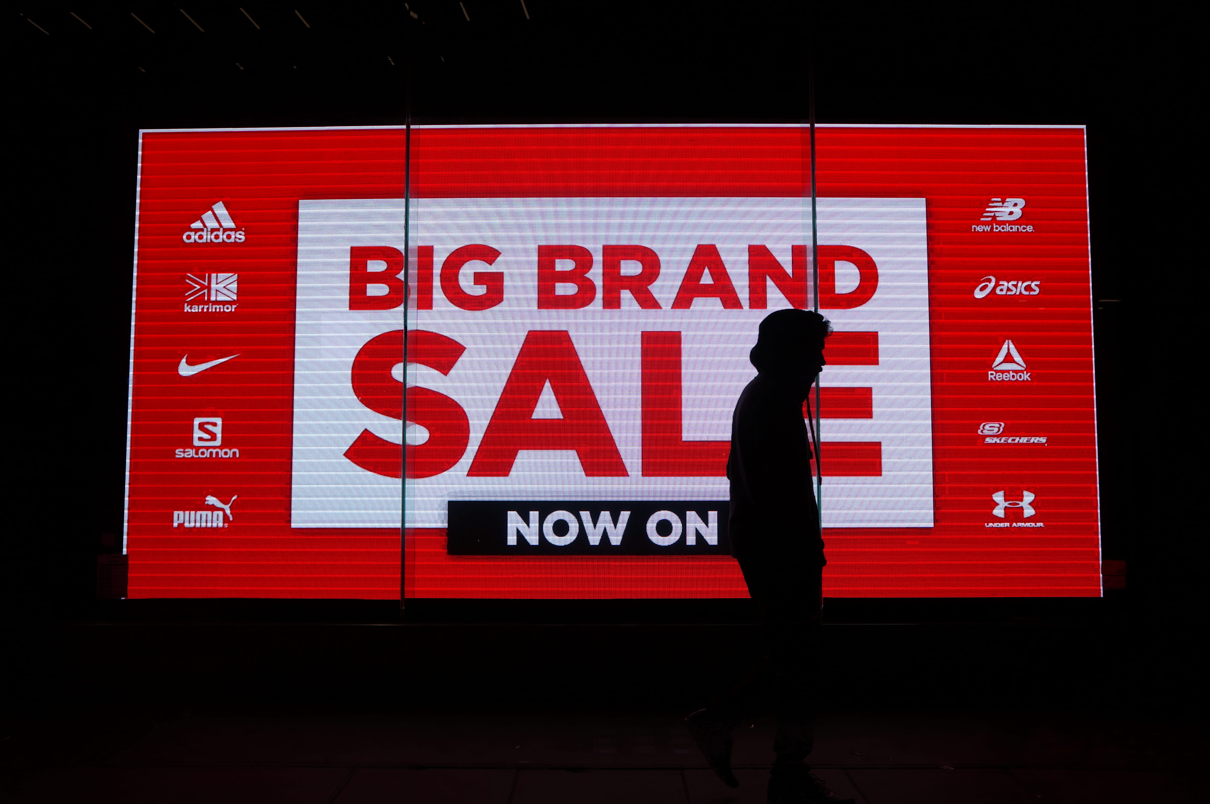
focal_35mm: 33
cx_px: 605
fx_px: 1108
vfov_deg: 39.9
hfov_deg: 57.3
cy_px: 402
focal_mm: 22
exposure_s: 1/800
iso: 200
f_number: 4.5
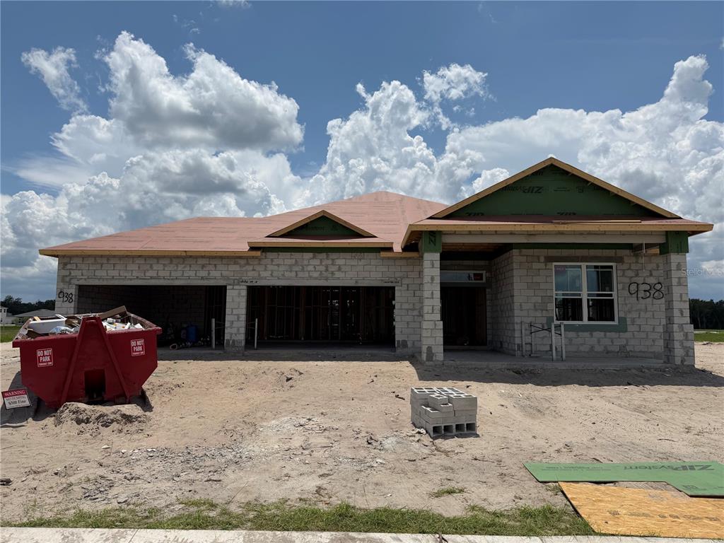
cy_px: 272
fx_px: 502
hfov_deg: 71.6
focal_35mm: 24
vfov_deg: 56.8
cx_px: 362
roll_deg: -0.5
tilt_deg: +5.7
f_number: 1.78
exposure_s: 1/14286
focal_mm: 6.76
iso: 80
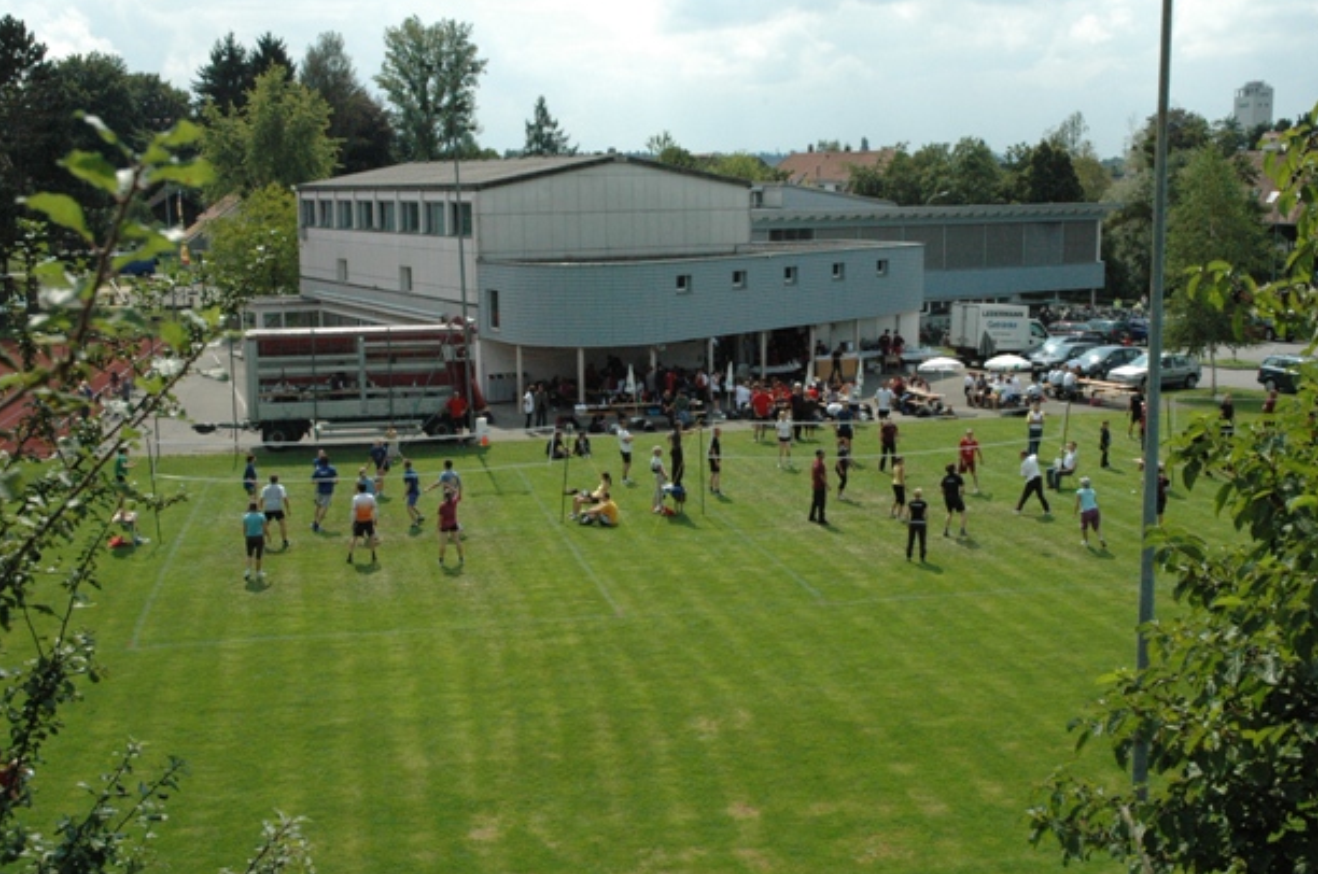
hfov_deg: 43.2
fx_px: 1664
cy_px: 425
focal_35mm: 46
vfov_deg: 29.4
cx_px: 672
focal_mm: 29
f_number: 16
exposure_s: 1/1000
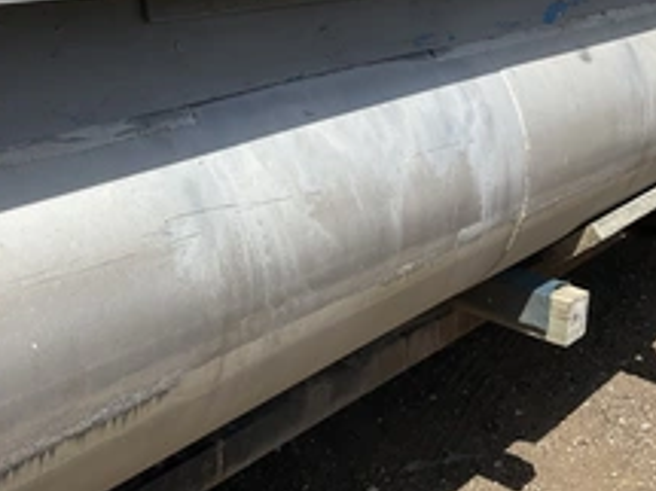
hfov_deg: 35.5
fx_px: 1023
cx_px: 275
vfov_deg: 26.6
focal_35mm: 54
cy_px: 119
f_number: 1.8
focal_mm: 3
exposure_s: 1/2538
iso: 25
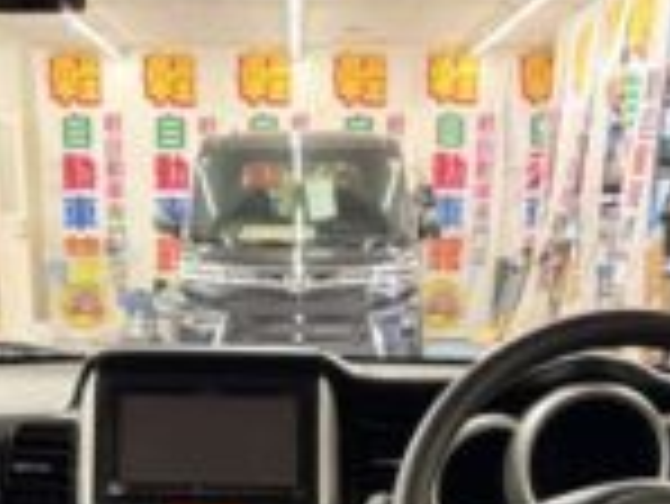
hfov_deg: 31.6
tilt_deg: -16.3
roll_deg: +0.3
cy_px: 578
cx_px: 274
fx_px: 1182
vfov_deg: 22.5
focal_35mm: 61
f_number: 1.6
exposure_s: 1/50
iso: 500
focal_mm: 5.96
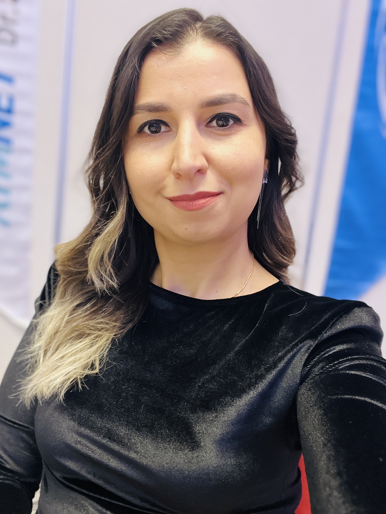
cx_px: 193
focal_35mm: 30
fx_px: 446
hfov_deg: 46.8
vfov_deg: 60.0
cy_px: 257
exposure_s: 1/41
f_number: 2.2
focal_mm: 2.71
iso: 125
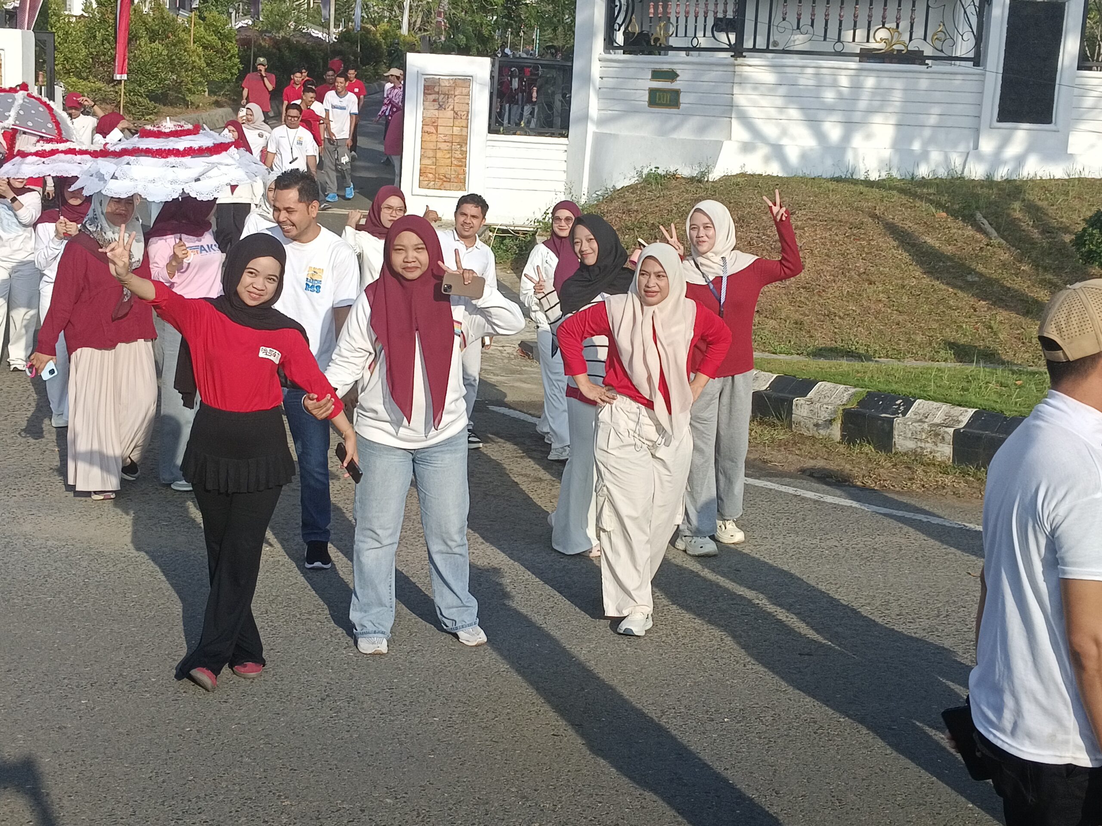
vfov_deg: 29.1
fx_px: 1592
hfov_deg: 38.2
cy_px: 413
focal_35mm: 50
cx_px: 551
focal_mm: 4.84
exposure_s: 1/588
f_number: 1.79
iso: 100
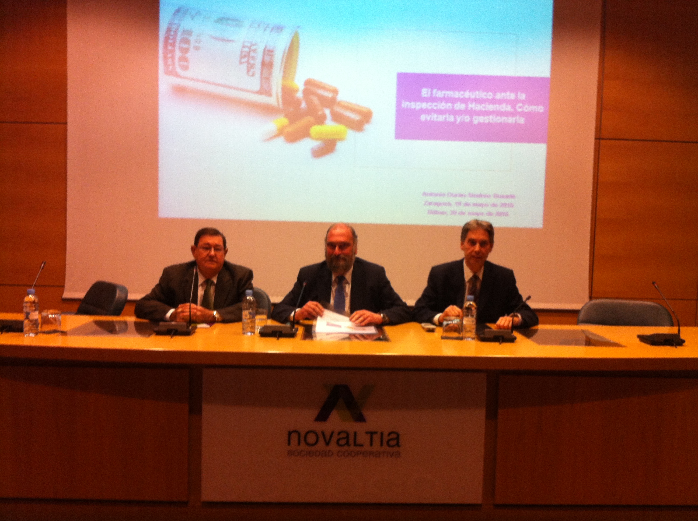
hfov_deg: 52.7
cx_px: 349
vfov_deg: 40.6
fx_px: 705
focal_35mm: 35
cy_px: 260
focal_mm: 3.85
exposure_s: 1/15
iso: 80
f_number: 2.8
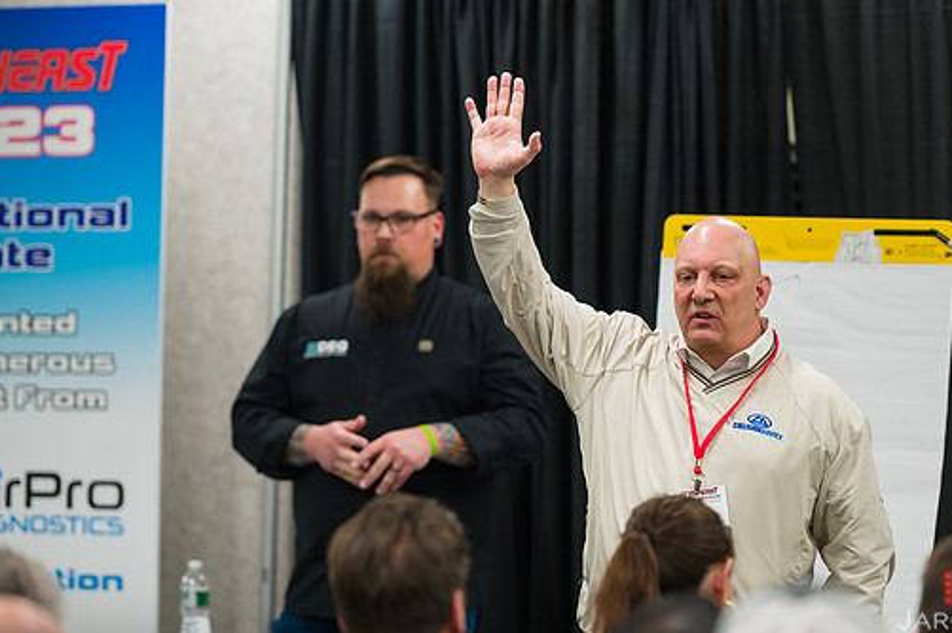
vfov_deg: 6.6
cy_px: 305
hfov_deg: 9.9
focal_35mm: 208
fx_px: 5497
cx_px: 529
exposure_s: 1/500
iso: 1600
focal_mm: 180
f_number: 3.2
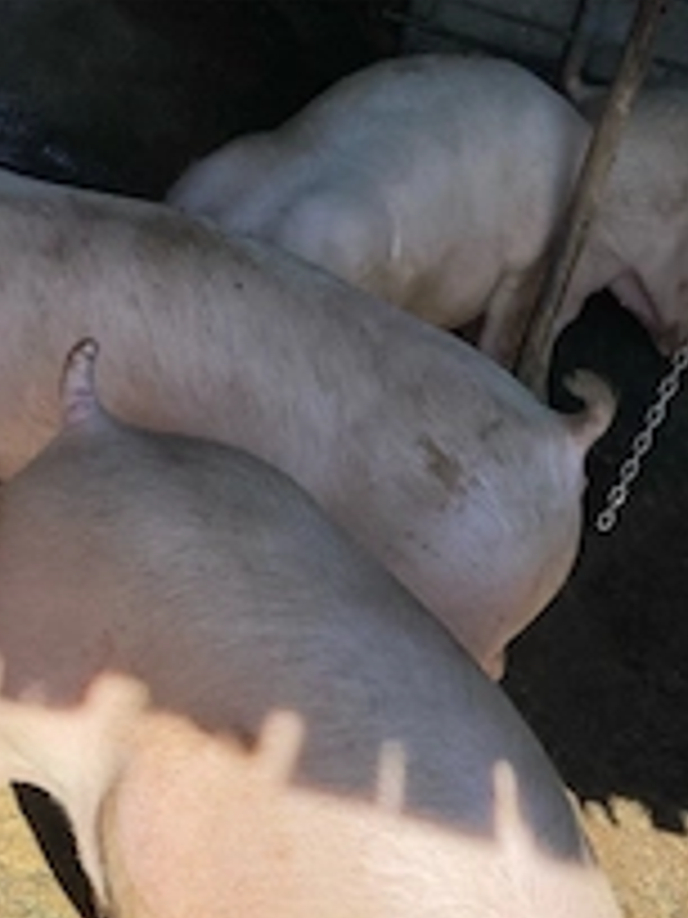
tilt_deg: -40.4
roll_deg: -23.6
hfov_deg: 28.5
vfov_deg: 34.6
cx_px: 432
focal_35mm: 51
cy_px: 886
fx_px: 1352
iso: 32
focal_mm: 4.25
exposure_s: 1/1629
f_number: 1.8
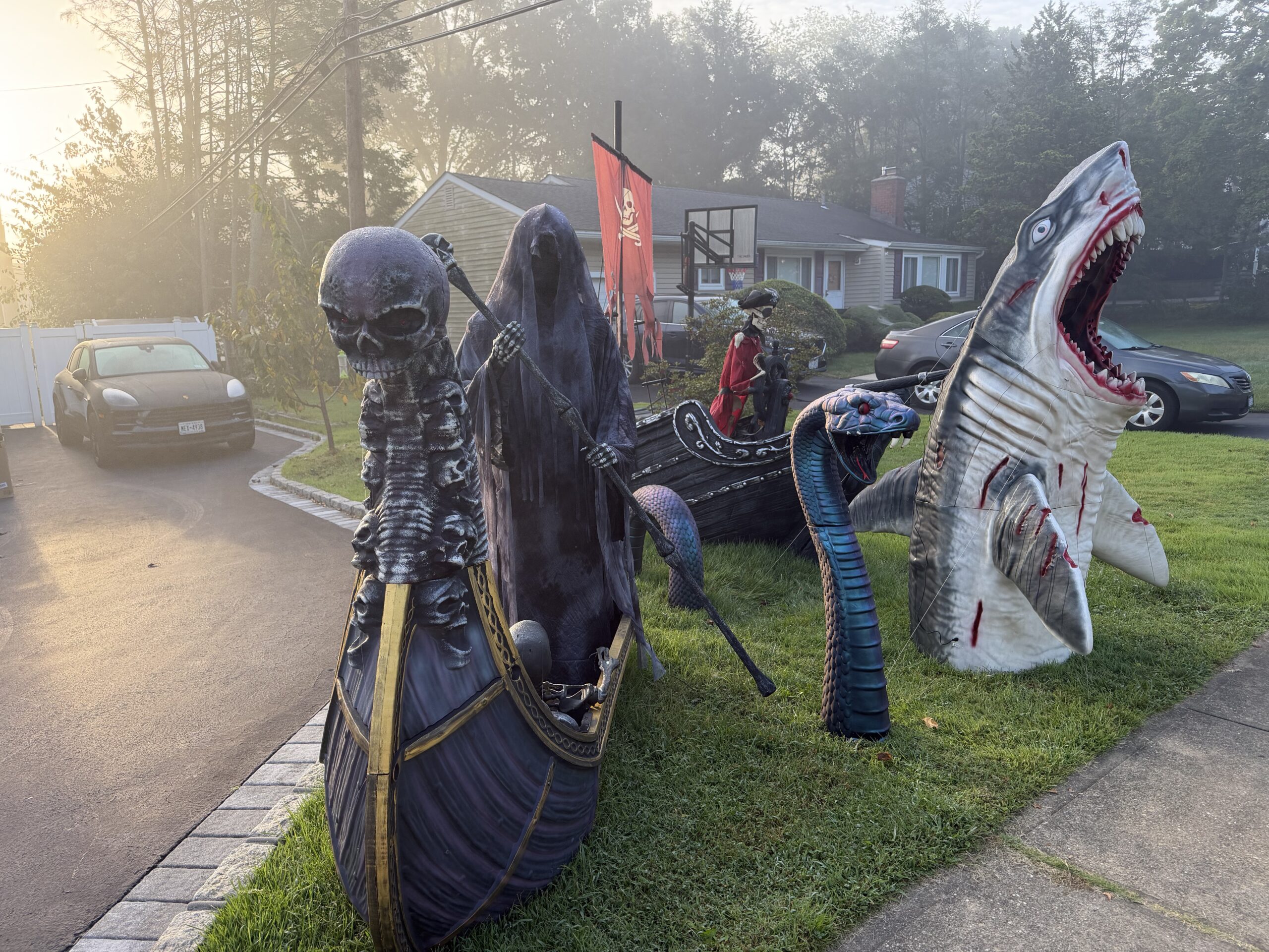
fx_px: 880
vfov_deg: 56.8
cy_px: 476
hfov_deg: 71.6
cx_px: 634
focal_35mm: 24
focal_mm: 6.76
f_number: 1.78
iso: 100
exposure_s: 1/702
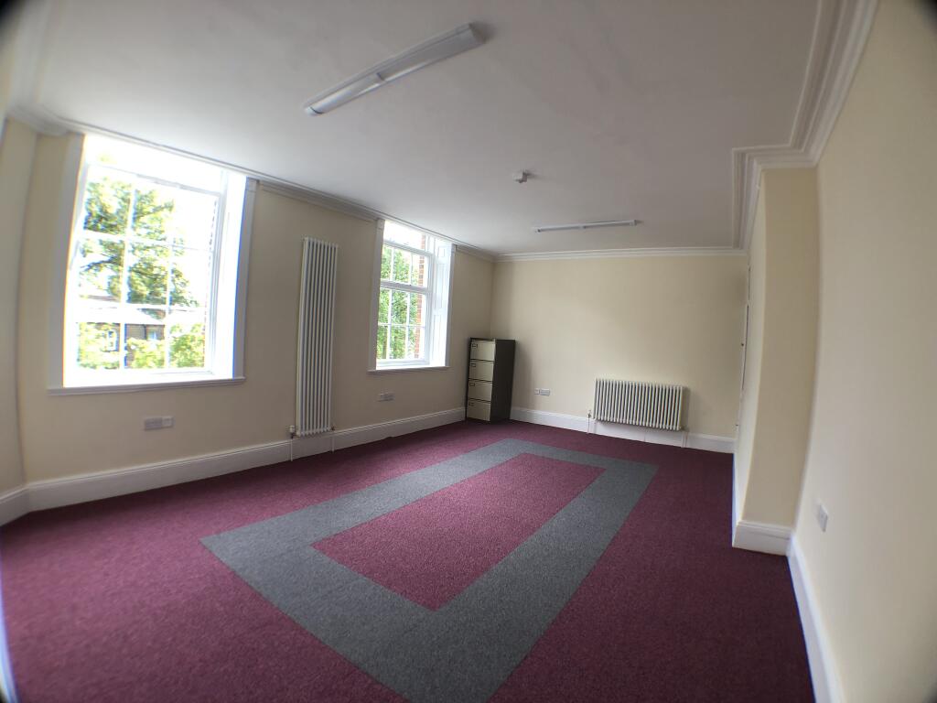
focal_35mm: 28
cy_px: 352
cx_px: 468
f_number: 1.8
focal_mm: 4
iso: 32
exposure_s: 1/100
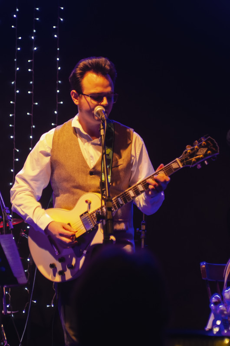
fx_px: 895
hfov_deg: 14.6
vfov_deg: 22.0
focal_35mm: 93
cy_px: 173
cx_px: 115
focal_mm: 62
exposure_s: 1/60
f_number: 3.2
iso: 1000
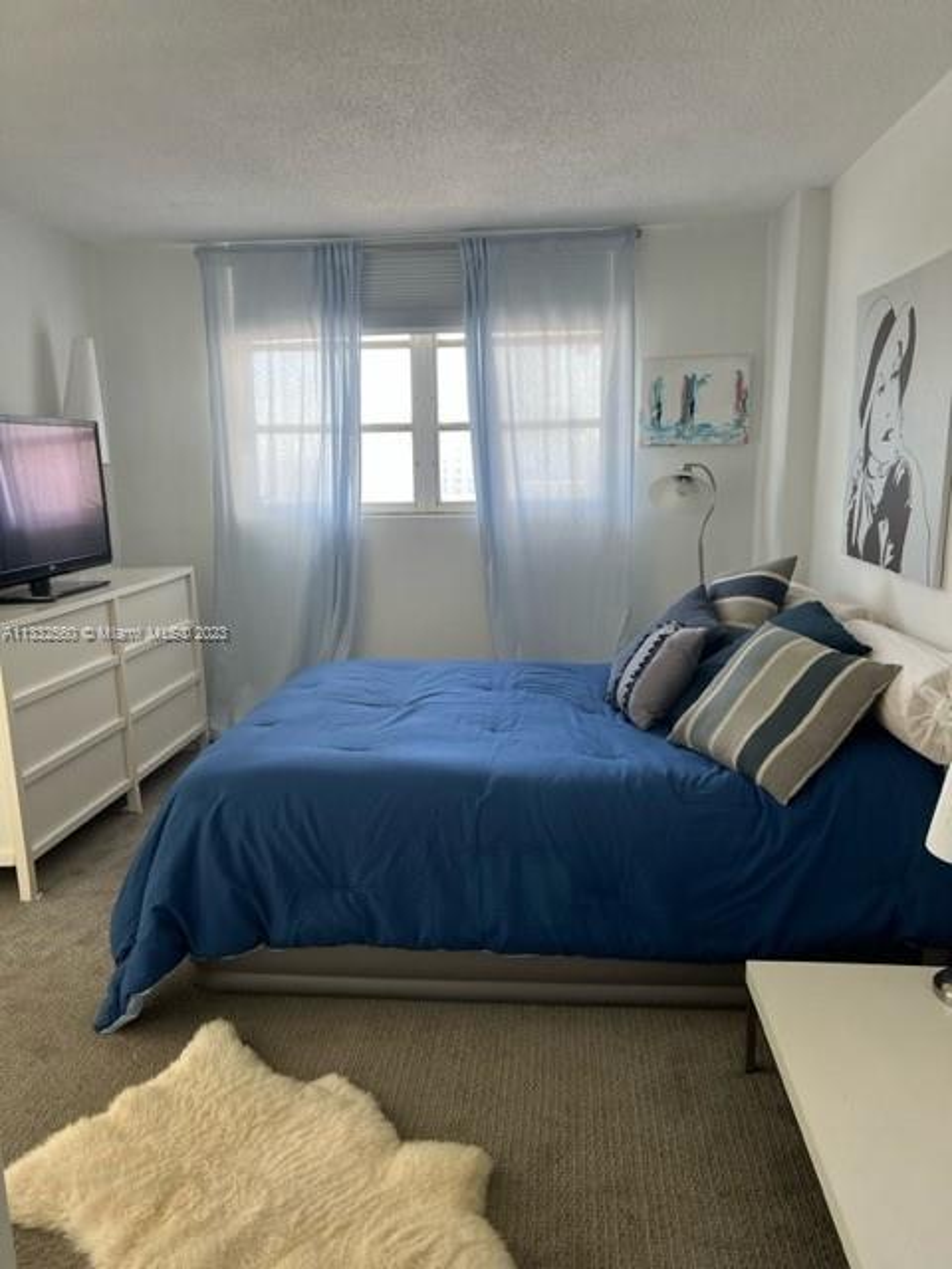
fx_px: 953
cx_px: 476
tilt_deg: -8.9
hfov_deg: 53.1
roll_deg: +0.3
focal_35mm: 26
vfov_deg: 67.3
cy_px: 634
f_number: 1.5
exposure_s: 1/121
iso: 100
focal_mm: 5.7
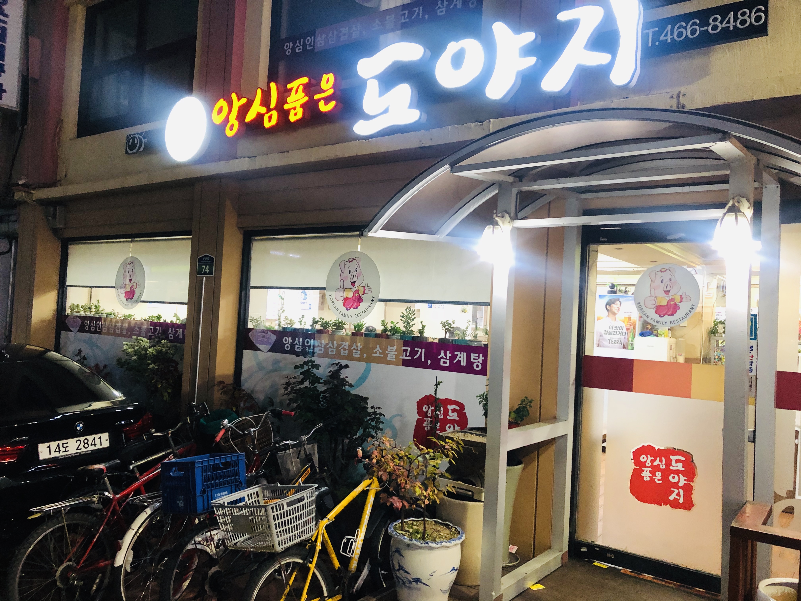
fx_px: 648
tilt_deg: +0.7
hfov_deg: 63.4
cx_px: 400
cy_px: 300
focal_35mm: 28
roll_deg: -3.1
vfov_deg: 49.7
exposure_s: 1/12
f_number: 1.8
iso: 100
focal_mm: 3.99
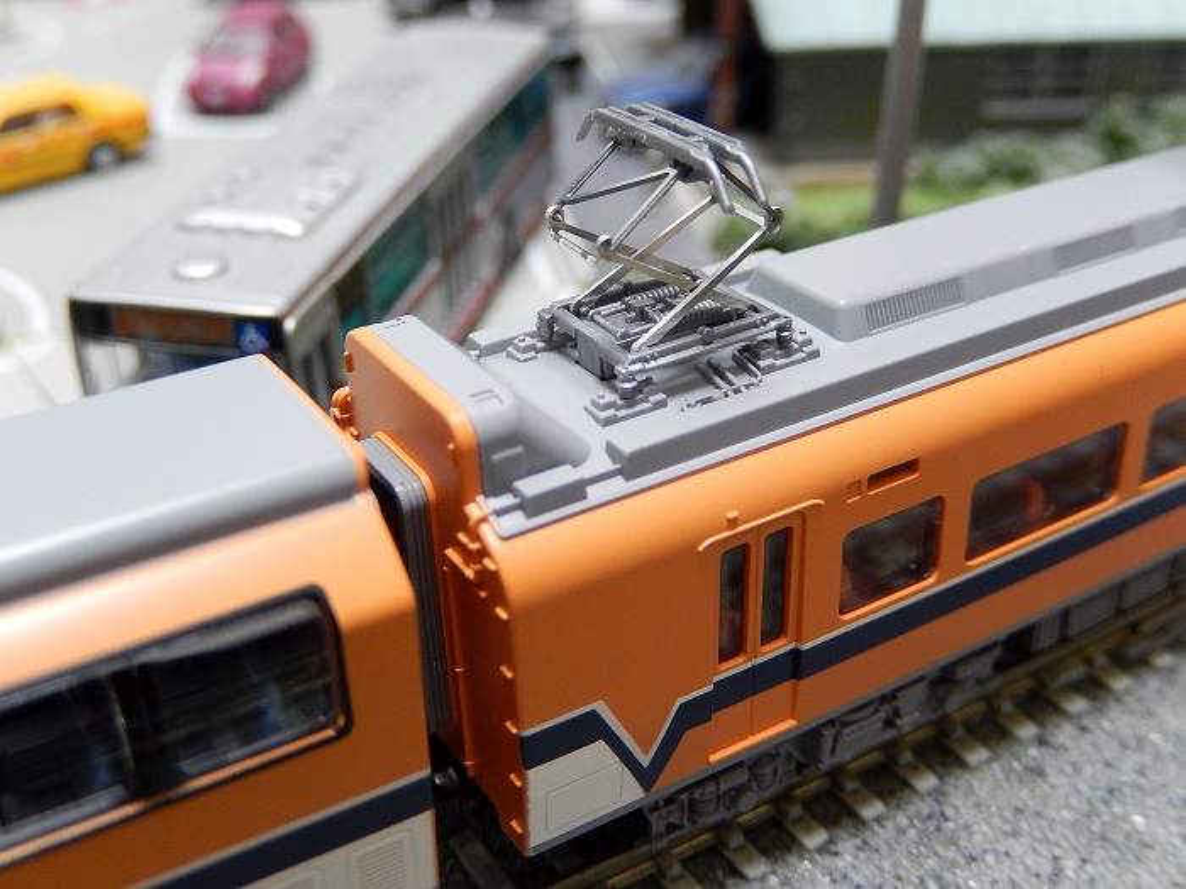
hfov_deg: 42.1
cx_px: 593
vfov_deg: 32.2
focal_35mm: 45
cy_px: 444
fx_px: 1542
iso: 400
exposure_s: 1/8
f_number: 4.3
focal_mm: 8.1
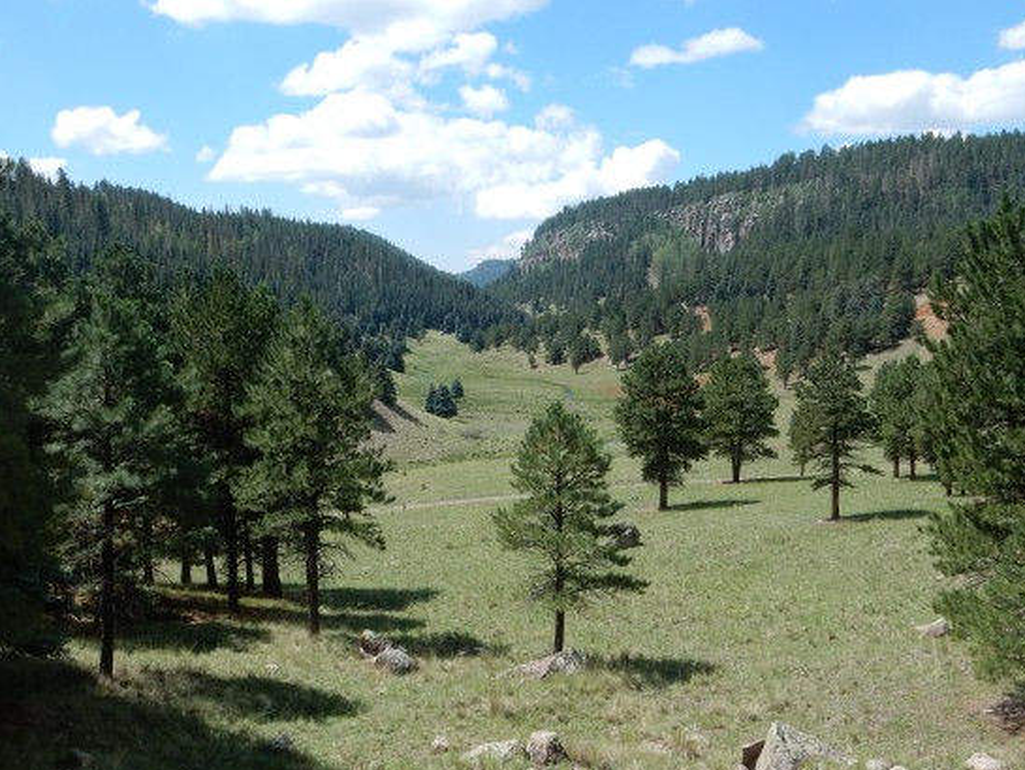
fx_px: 977
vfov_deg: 42.9
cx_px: 517
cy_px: 361
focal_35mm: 33
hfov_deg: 55.3
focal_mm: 5.4
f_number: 4
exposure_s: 1/1000
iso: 125
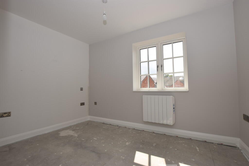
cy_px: 83
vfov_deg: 77.3
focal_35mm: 15
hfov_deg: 100.4
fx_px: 104
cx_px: 124
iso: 100
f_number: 6.3
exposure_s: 1/160
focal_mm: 10
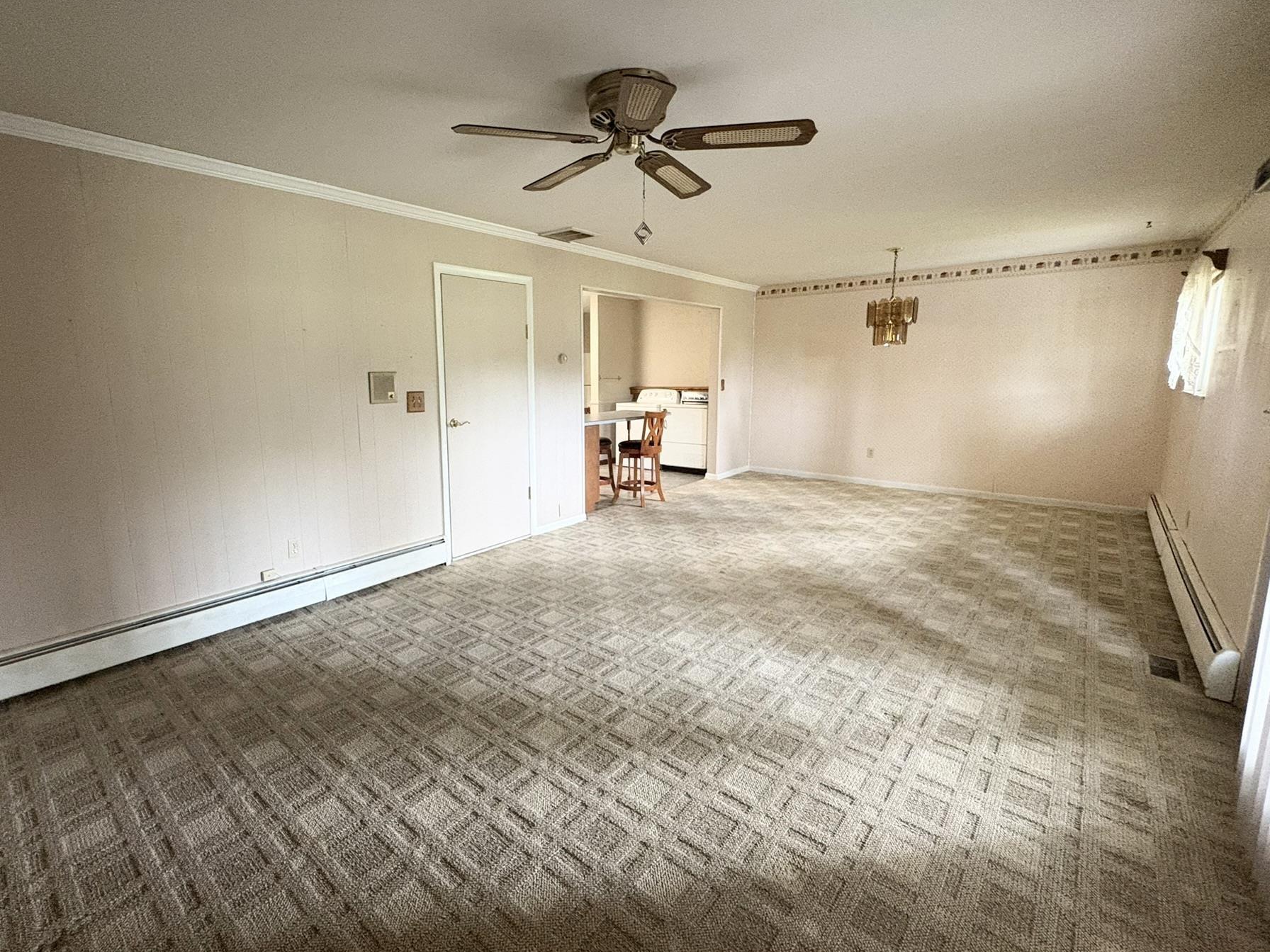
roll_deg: +1.1
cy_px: 461
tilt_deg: -9.0
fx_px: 587
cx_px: 556
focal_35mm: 16
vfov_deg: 78.1
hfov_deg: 94.0
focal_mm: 2.22
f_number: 2.2
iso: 500
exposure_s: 1/60
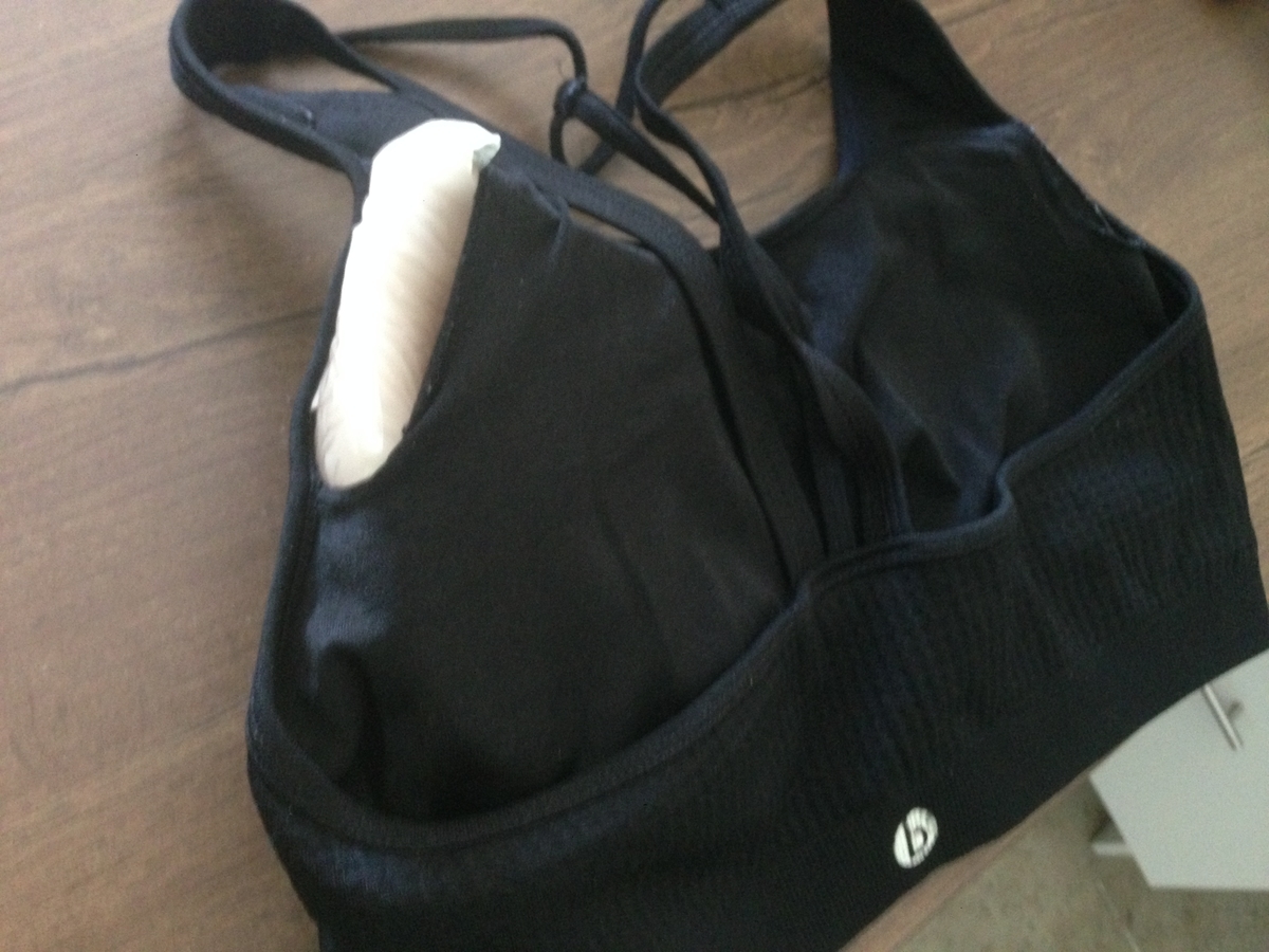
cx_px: 634
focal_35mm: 33
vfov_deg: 42.9
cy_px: 476
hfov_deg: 55.4
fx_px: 1210
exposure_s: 1/15
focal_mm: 4.12
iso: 400
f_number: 2.4
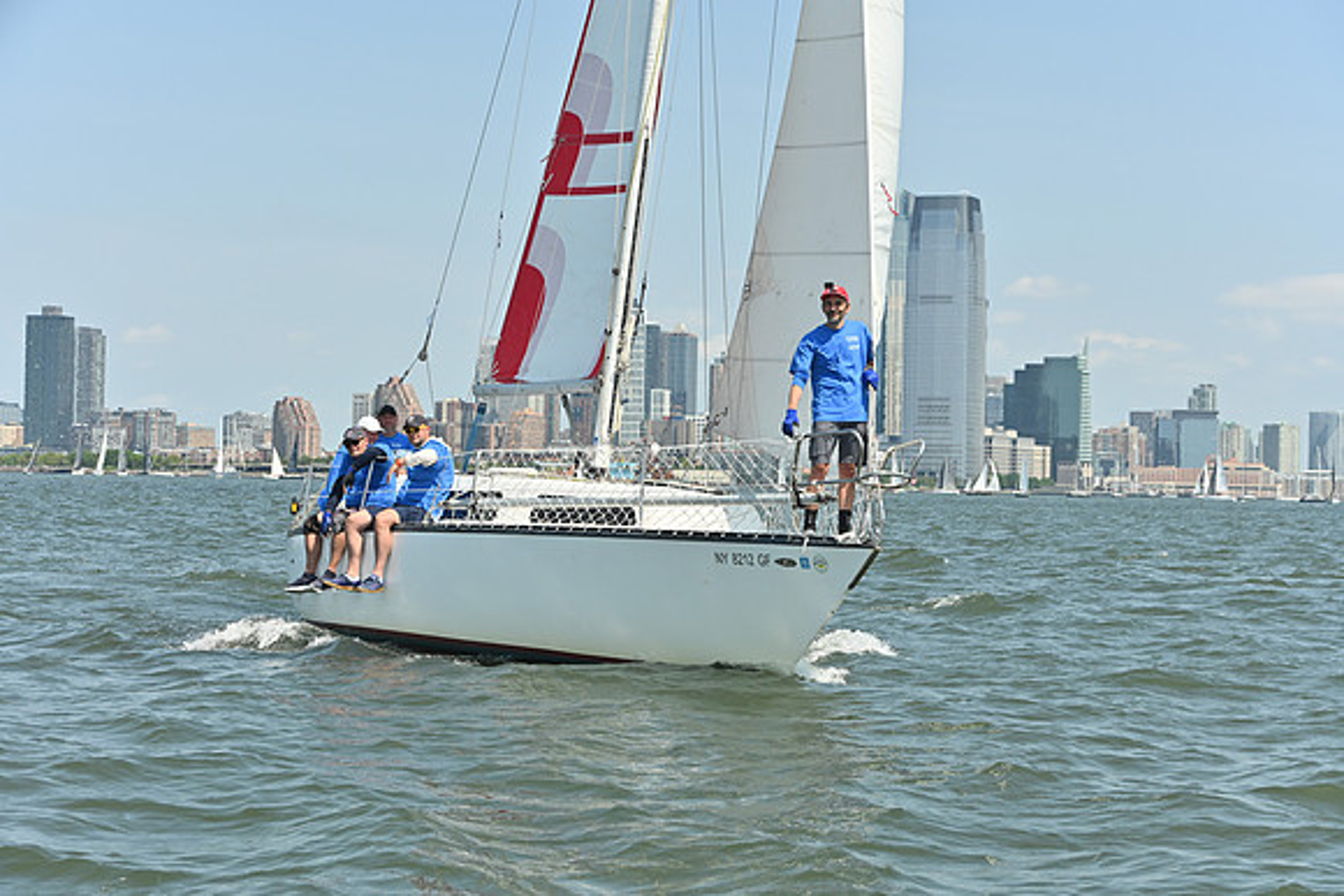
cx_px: 672
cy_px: 448
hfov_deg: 28.8
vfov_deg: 19.5
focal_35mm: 70
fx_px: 2614
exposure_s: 1/1250
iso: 320
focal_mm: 70
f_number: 6.3
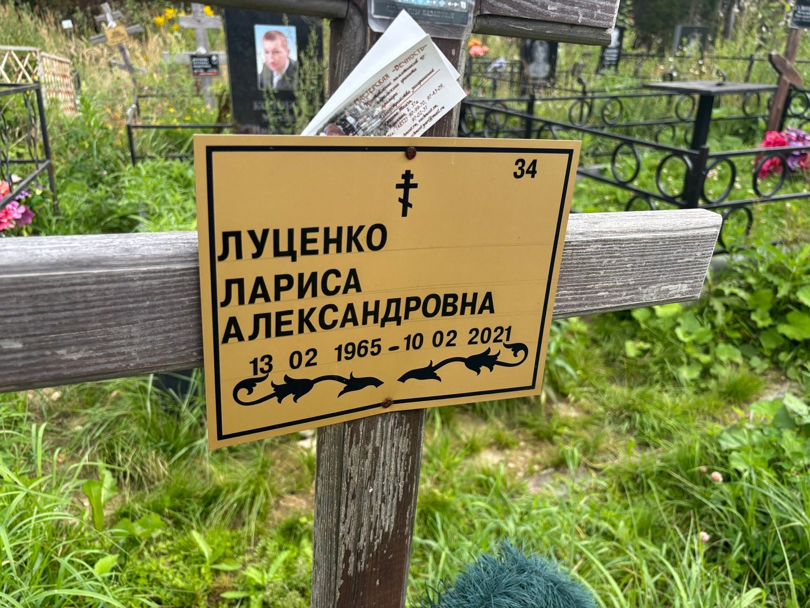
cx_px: 405
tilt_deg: -32.0
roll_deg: -5.2
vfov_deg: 53.1
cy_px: 304
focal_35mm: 26
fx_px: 608
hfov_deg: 67.3
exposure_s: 1/684
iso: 50
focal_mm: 5.96
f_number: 1.6
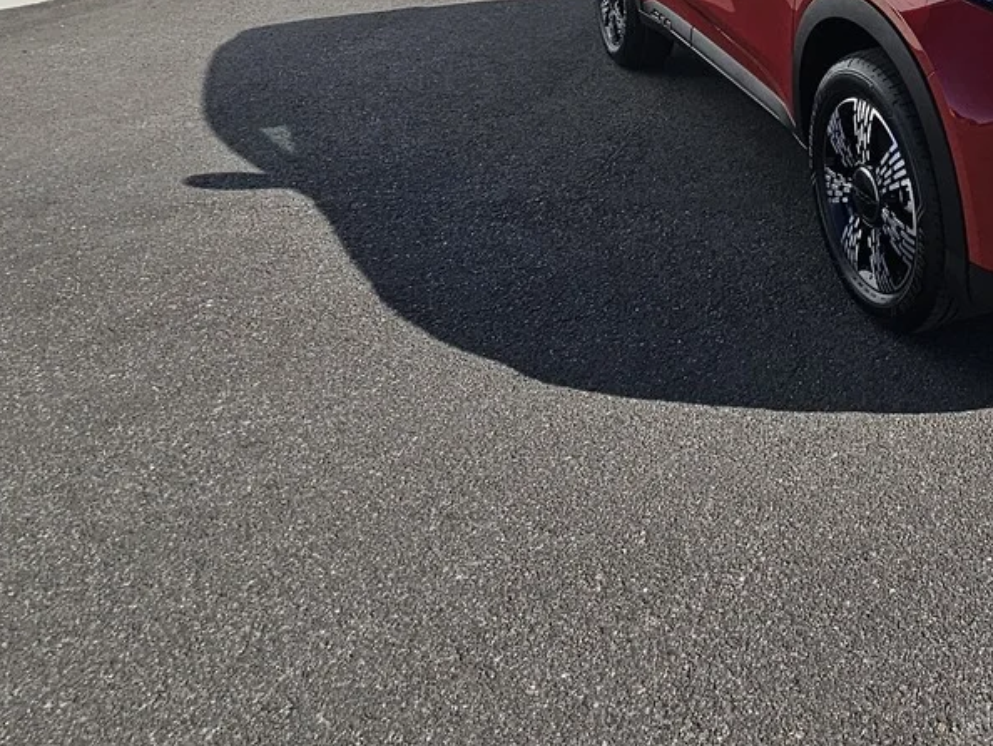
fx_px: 1004
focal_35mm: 35
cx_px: 1010
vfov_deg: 36.0
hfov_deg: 44.2
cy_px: -30
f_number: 2.2
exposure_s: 1/3134
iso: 50
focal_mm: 2.2
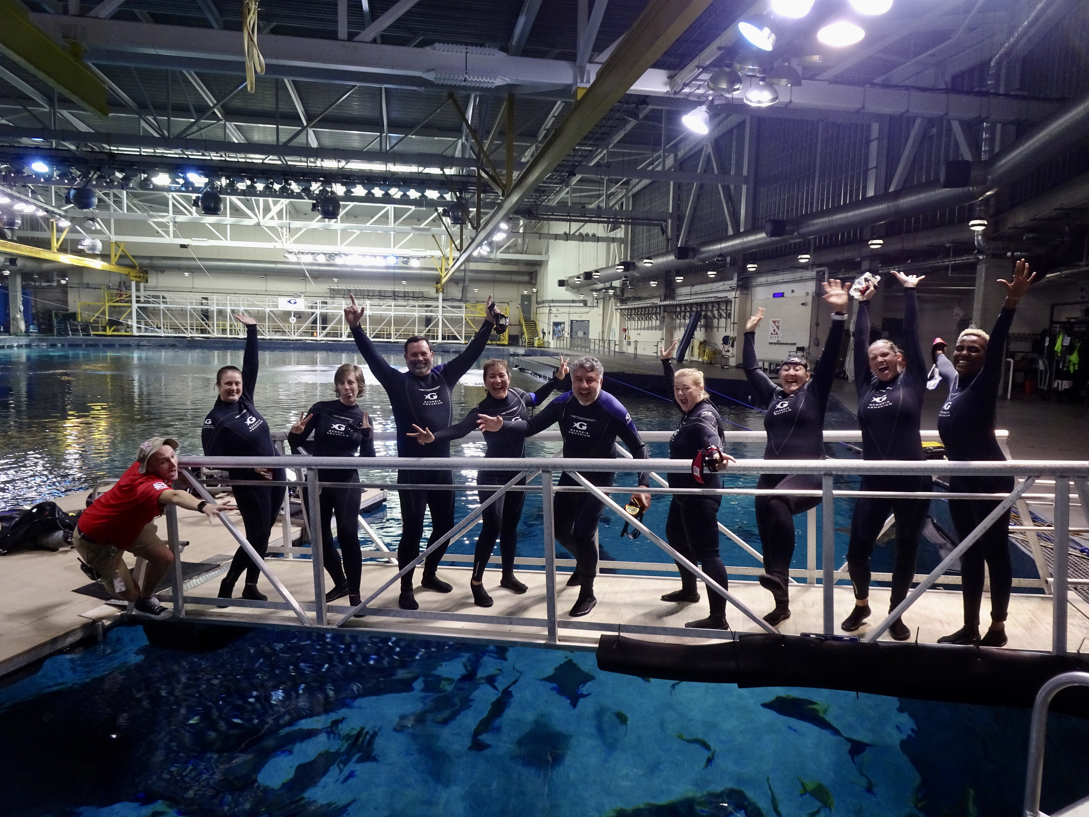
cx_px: 544
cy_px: 408
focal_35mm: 24
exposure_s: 1/30
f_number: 3.5
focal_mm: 4.1
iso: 160
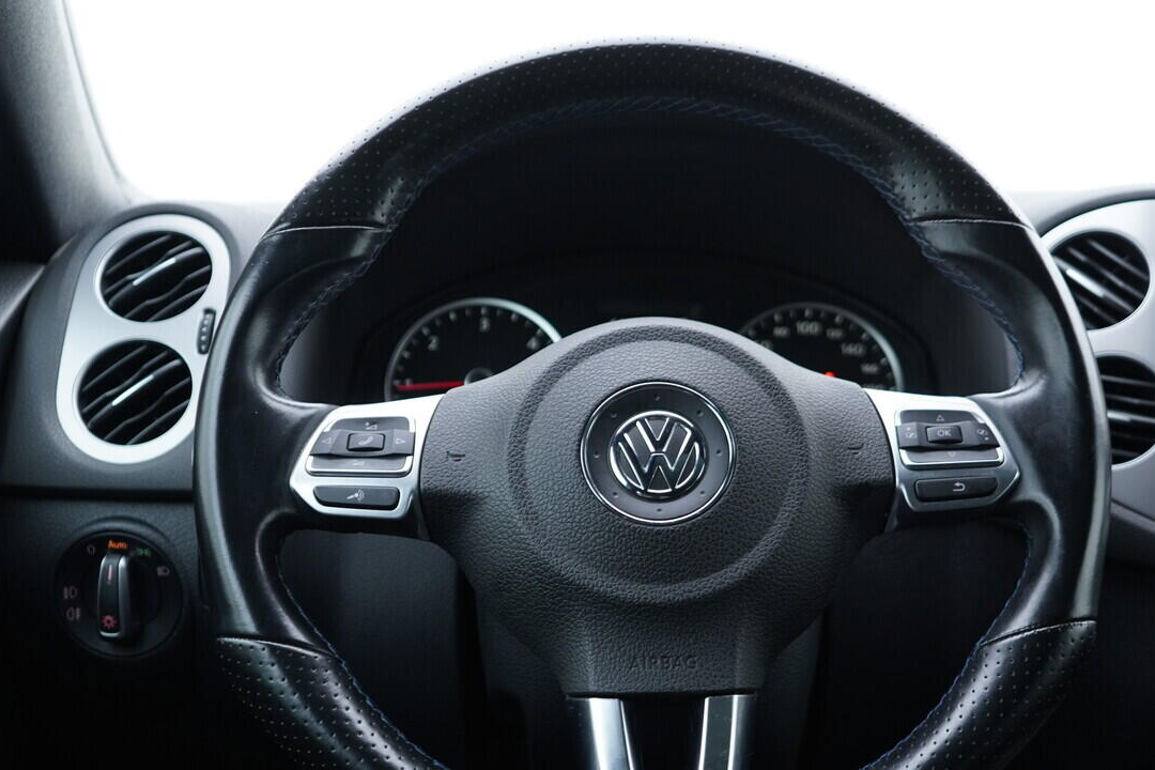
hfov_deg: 41.0
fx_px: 1540
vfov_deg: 27.9
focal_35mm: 48
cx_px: 671
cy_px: 505
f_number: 2.8
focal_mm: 24
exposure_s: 1/40
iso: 250
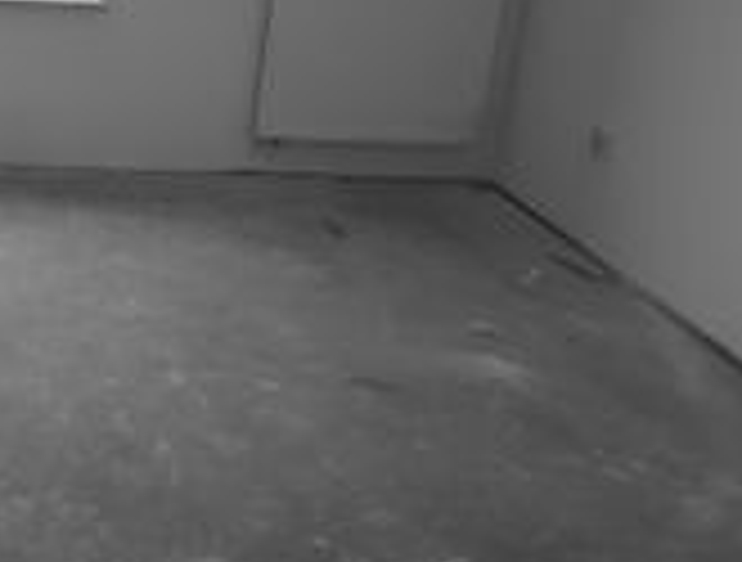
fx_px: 1269
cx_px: -65
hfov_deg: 29.5
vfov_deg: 24.6
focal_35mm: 59
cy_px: 117
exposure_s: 1/100
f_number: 1.7
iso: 50
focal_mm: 4.2
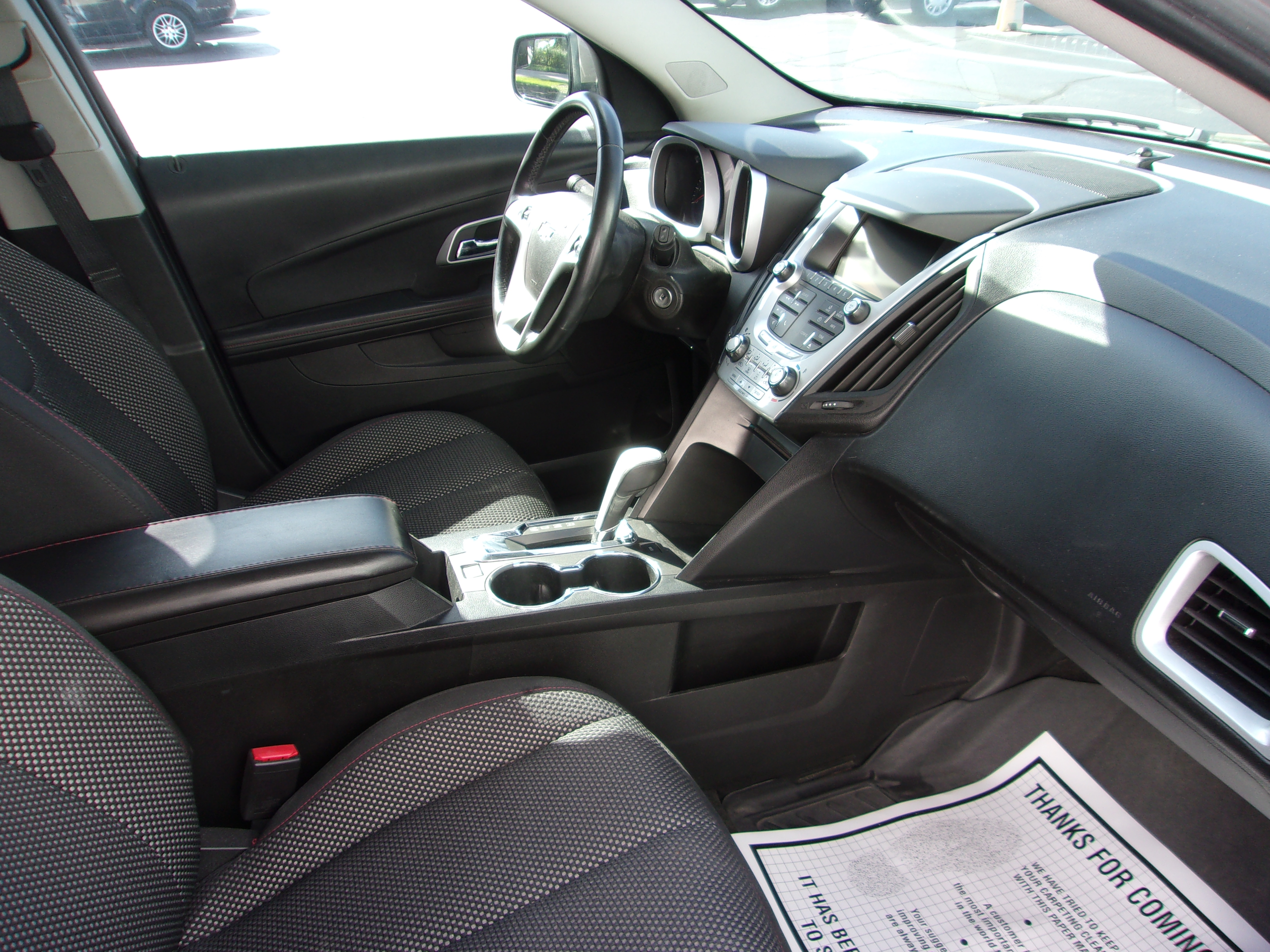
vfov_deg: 51.4
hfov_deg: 65.3
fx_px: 991
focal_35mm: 27
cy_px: 476
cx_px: 635
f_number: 3
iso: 80
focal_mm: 4.9
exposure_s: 1/105
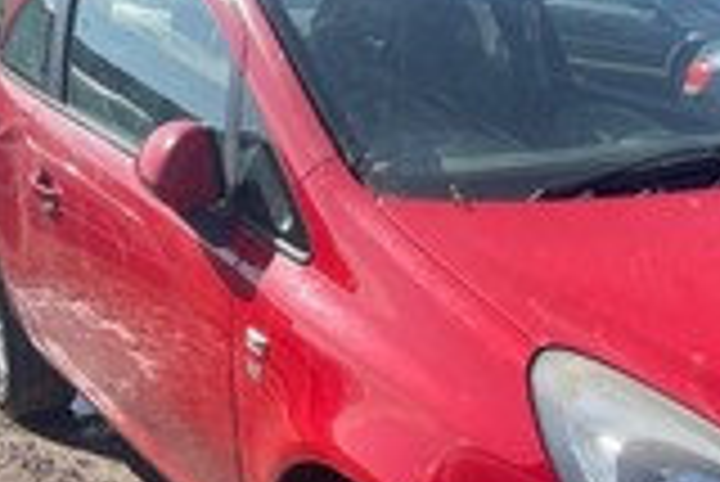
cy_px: 414
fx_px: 1181
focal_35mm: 59
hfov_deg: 32.9
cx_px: 585
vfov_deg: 22.6
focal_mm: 4.2
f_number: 1.6
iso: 32
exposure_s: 1/1531
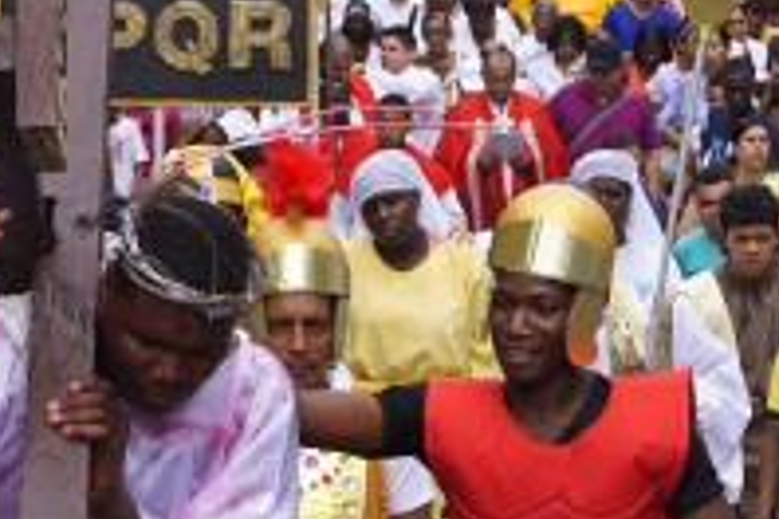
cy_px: 470
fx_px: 4588
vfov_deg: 6.5
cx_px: 696
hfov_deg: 9.7
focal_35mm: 212
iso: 200
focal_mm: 35
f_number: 8
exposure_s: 1/250
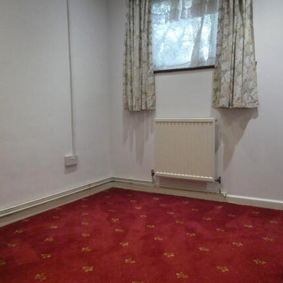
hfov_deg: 55.2
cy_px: 140
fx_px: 268
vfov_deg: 55.6
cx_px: 171
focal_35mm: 29
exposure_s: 1/125
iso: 1000
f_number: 3.3
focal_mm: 4.3
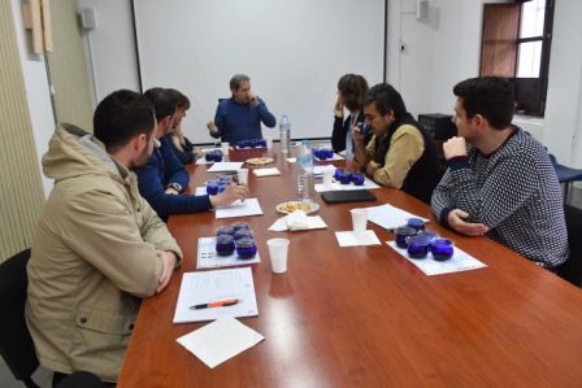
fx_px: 412
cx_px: 291
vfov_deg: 50.4
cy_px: 194
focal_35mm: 26
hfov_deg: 70.4
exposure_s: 1/50
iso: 1000
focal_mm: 17
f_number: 6.3
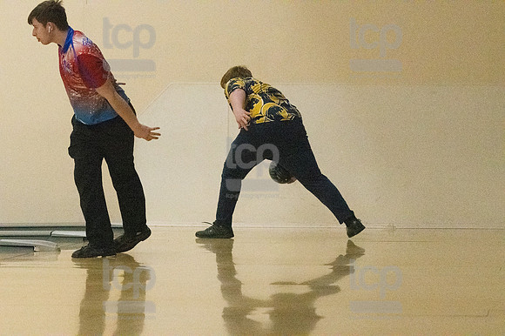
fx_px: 2201
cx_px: 252
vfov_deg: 8.7
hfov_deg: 13.1
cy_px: 168
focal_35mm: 157
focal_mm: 105
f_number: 4.5
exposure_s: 1/1250
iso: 10000
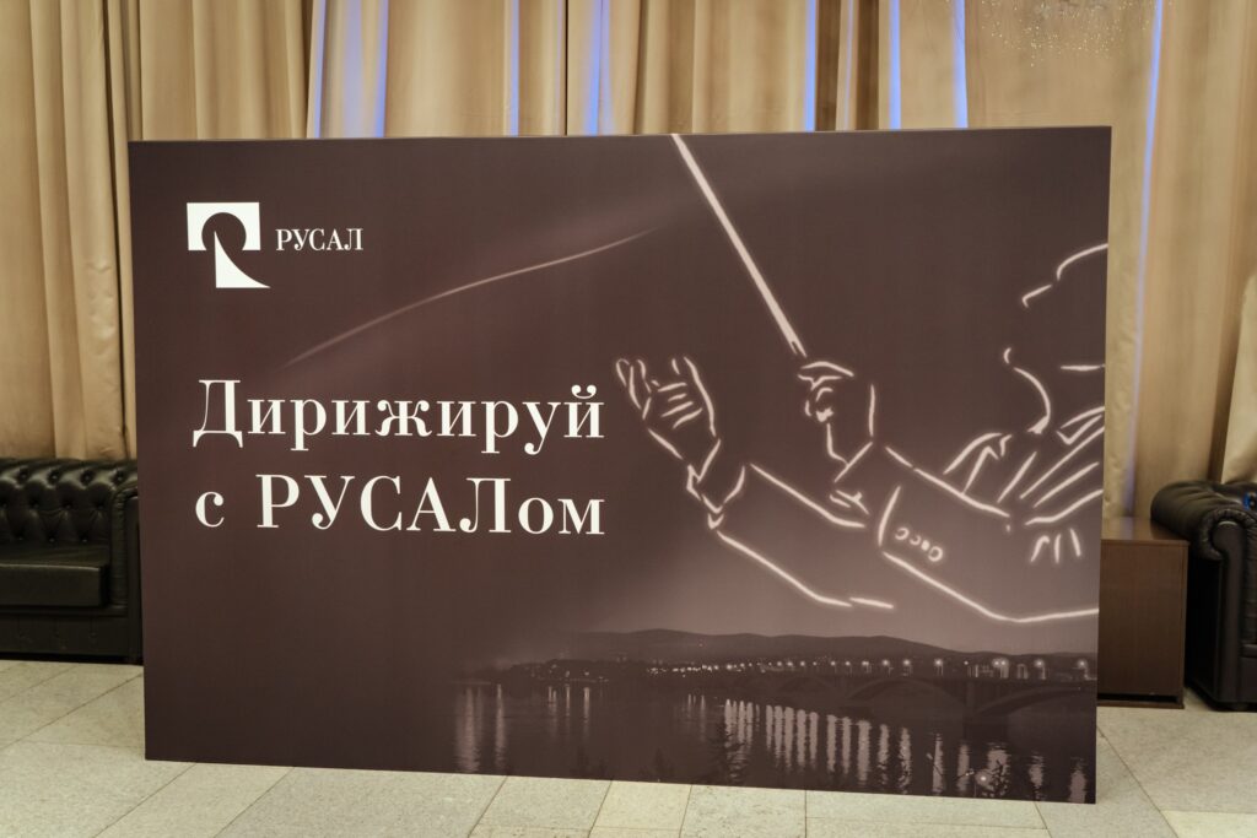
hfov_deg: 50.7
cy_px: 419
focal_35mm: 38
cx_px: 628
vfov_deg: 35.1
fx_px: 1327
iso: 2500
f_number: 2.8
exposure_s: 1/125
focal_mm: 38
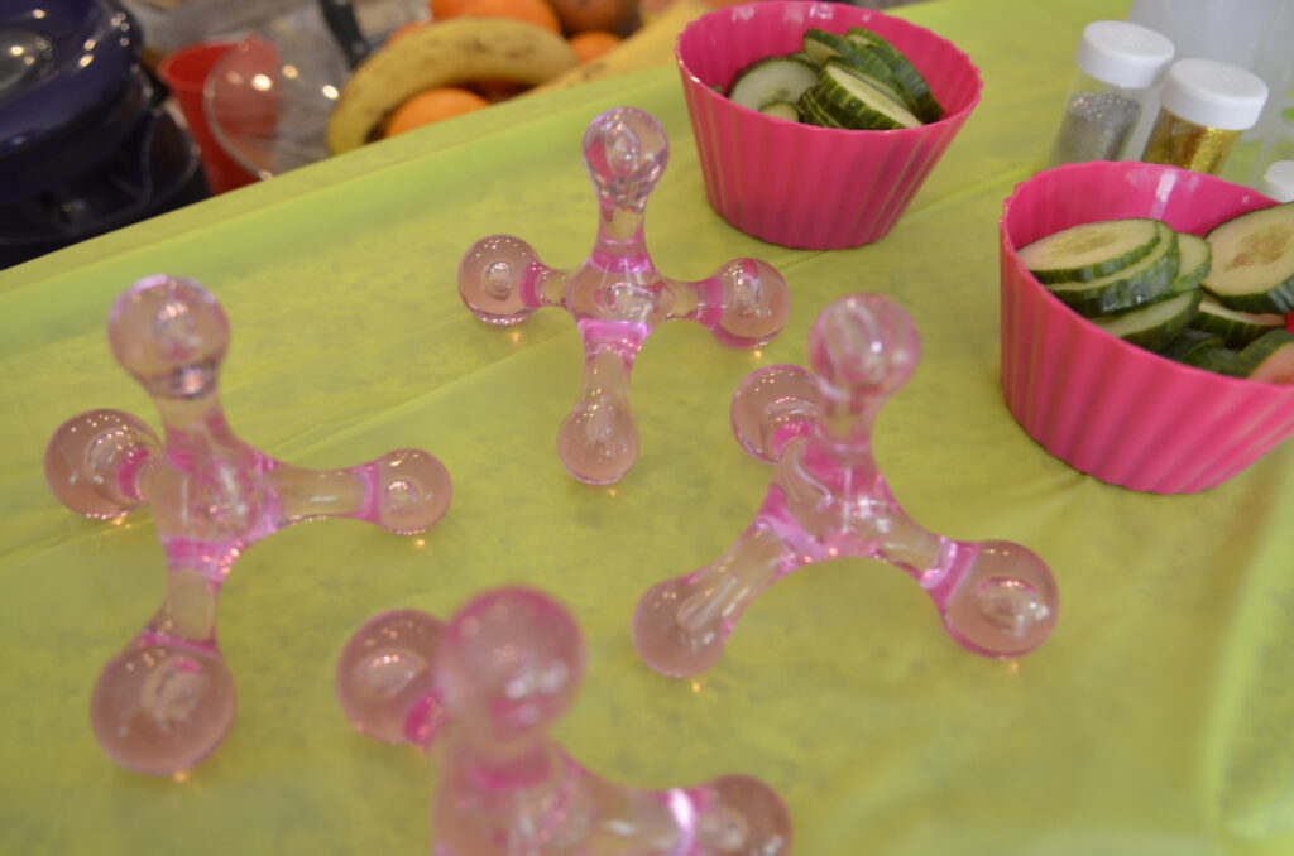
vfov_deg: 45.5
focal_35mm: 28
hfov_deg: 64.7
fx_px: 1022
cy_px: 428
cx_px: 647
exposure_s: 1/60
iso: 800
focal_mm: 19
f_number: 4
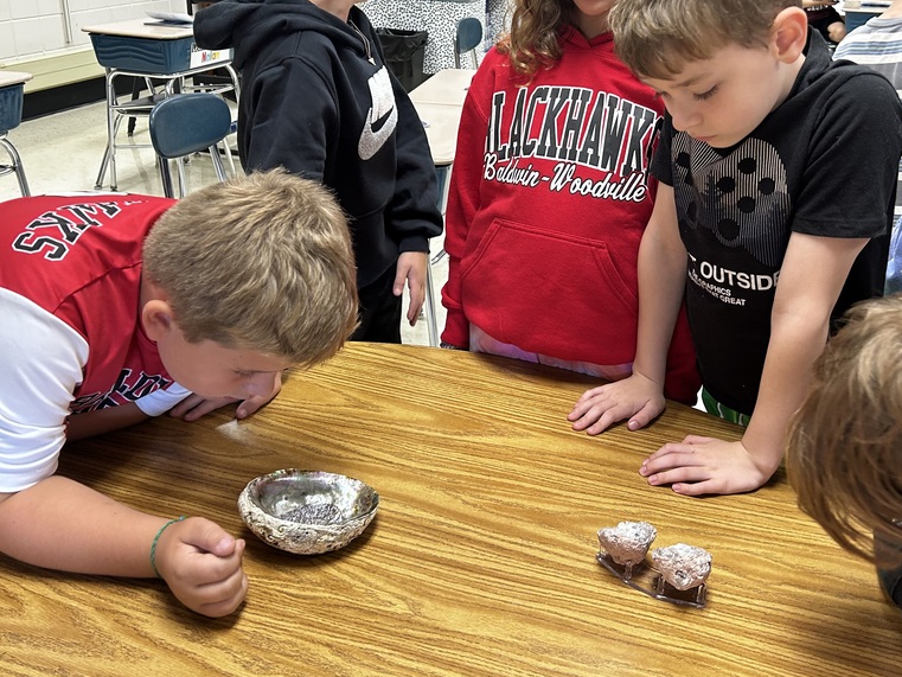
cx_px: 474
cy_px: 242
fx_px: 912
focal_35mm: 35
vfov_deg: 40.3
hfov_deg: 52.6
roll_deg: -1.5
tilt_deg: -20.1
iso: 160
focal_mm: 5.7
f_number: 1.5
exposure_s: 1/60
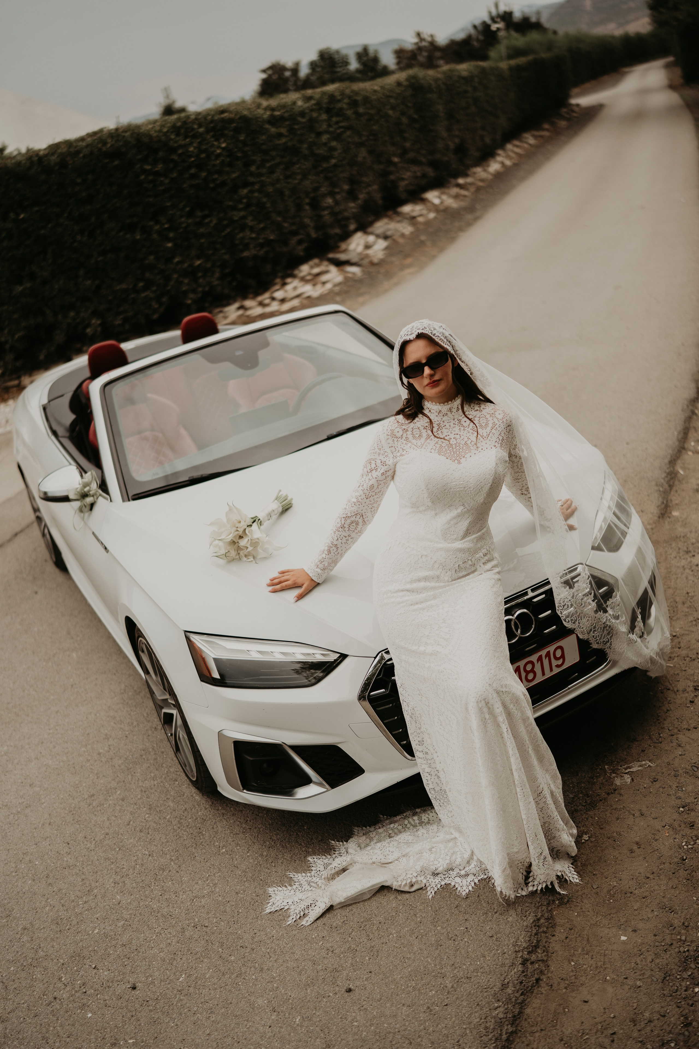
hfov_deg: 37.9
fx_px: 1019
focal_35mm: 35
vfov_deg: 54.4
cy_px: 524
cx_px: 350
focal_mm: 35
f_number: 1.4
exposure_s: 1/320
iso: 100
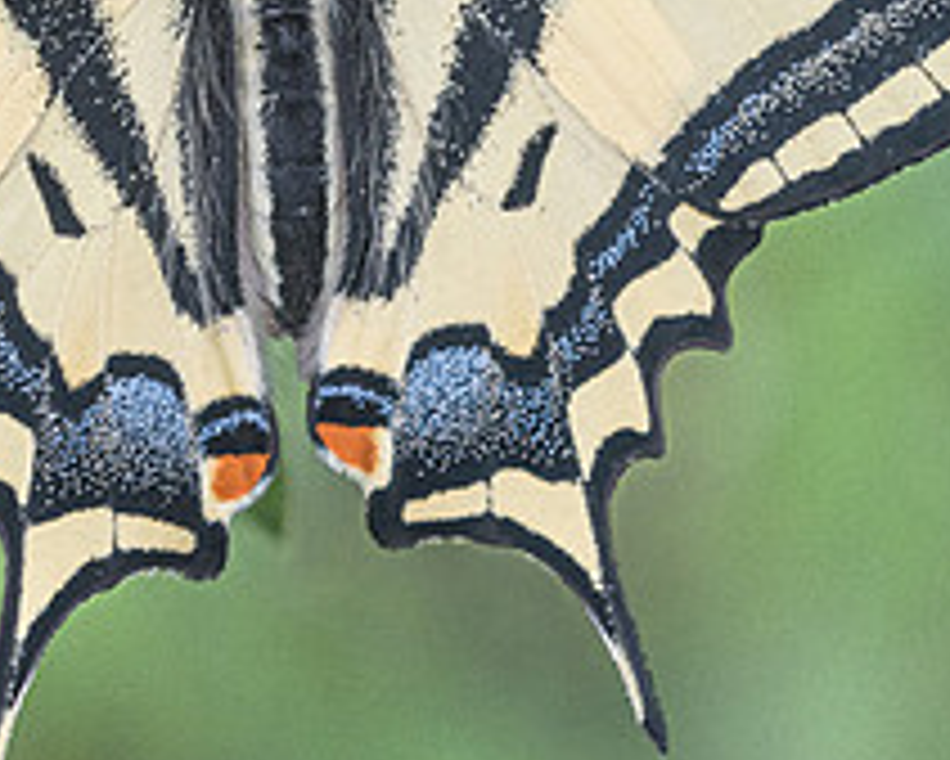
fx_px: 20844
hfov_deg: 2.6
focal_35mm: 741
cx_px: 266
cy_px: 127
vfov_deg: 2.1
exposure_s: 1/640
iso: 800
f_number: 7.1
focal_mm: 150
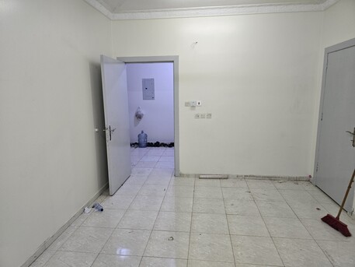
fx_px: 236
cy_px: 134
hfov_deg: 73.9
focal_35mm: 23
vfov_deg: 58.9
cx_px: 178
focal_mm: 6.3
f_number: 1.7
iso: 250
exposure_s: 1/120
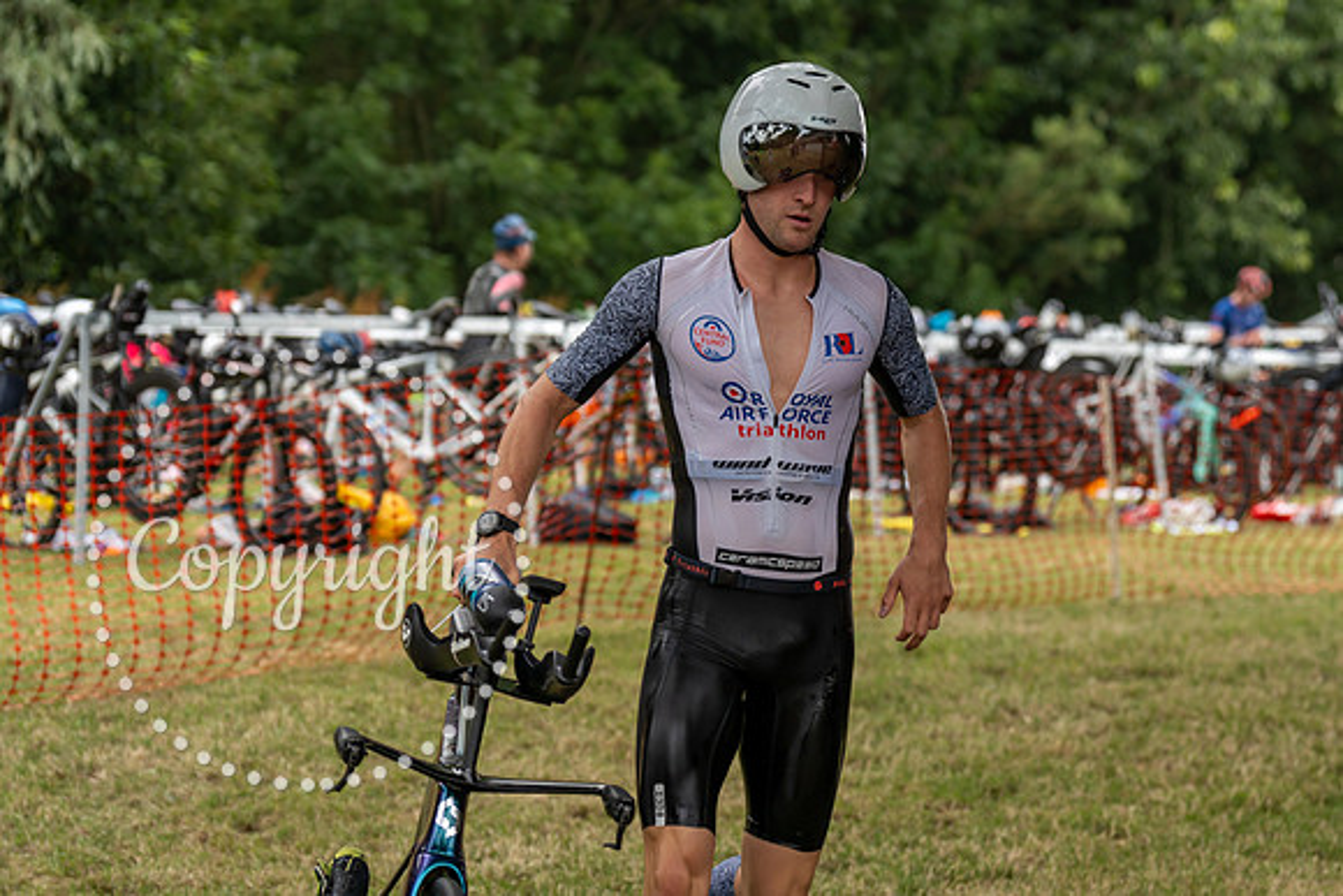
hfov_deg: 21.3
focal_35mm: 96
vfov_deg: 14.3
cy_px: 347
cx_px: 822
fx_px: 3563
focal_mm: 78
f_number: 3.2
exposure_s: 1/400
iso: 320
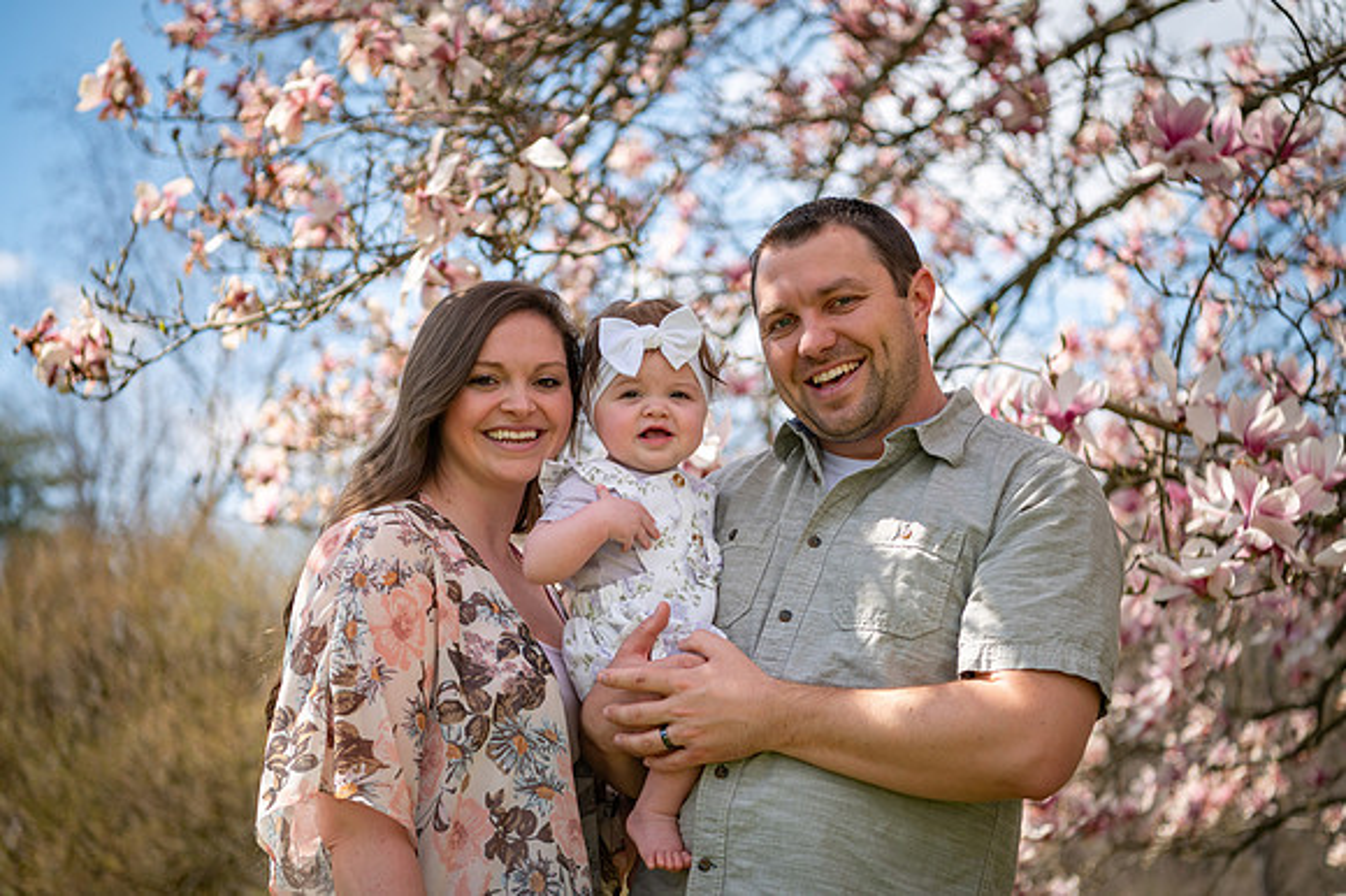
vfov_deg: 19.4
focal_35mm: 70
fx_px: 2616
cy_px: 448
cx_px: 673
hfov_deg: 28.9
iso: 400
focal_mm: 70
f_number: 2.8
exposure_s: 1/6400
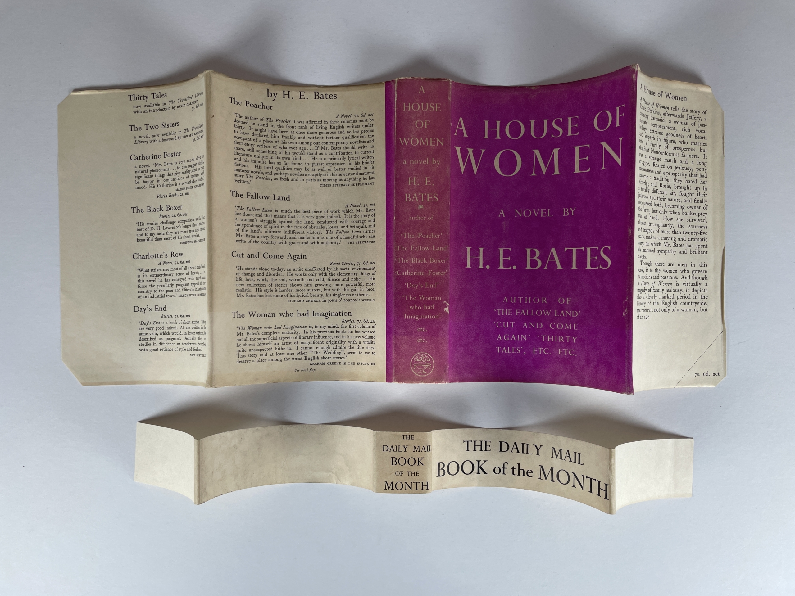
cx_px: 398
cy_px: 298
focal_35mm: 26
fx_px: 597
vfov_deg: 53.1
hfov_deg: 67.3
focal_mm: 4.2
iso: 32
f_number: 1.6
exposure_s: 1/100
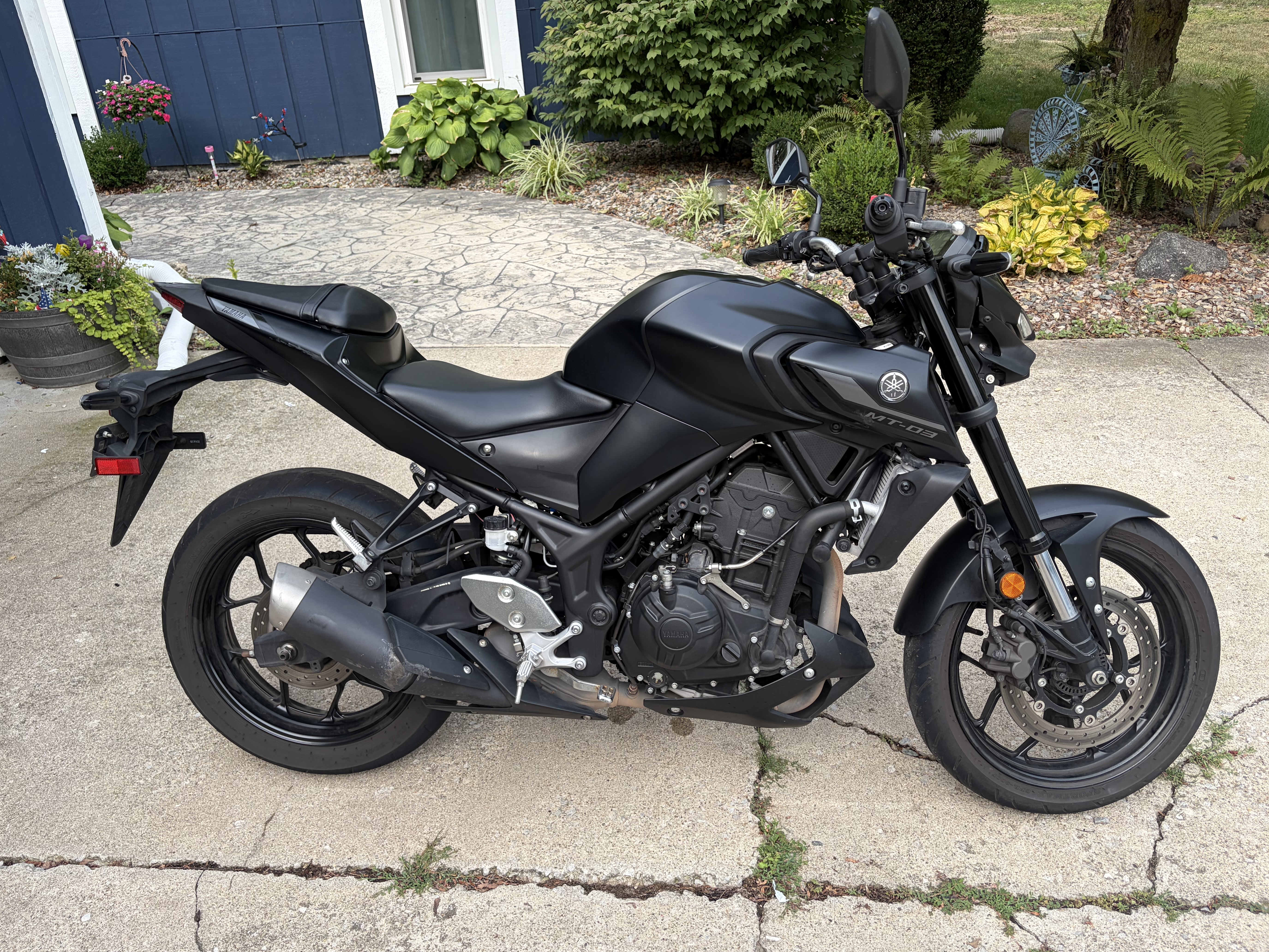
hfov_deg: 65.3
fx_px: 990
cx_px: 626
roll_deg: +4.4
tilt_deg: -26.8
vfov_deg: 51.4
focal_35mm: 27
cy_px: 468
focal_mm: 5.96
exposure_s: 1/895
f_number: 1.6
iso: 50
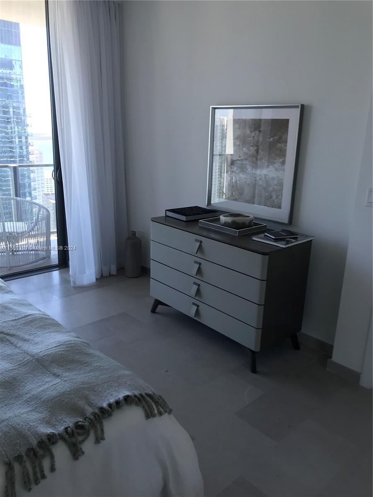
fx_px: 402
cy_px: 248
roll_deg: -1.2
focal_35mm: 28
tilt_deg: -14.0
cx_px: 186
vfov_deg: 63.4
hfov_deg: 49.7
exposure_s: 1/60
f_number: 1.8
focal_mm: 3.99
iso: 25
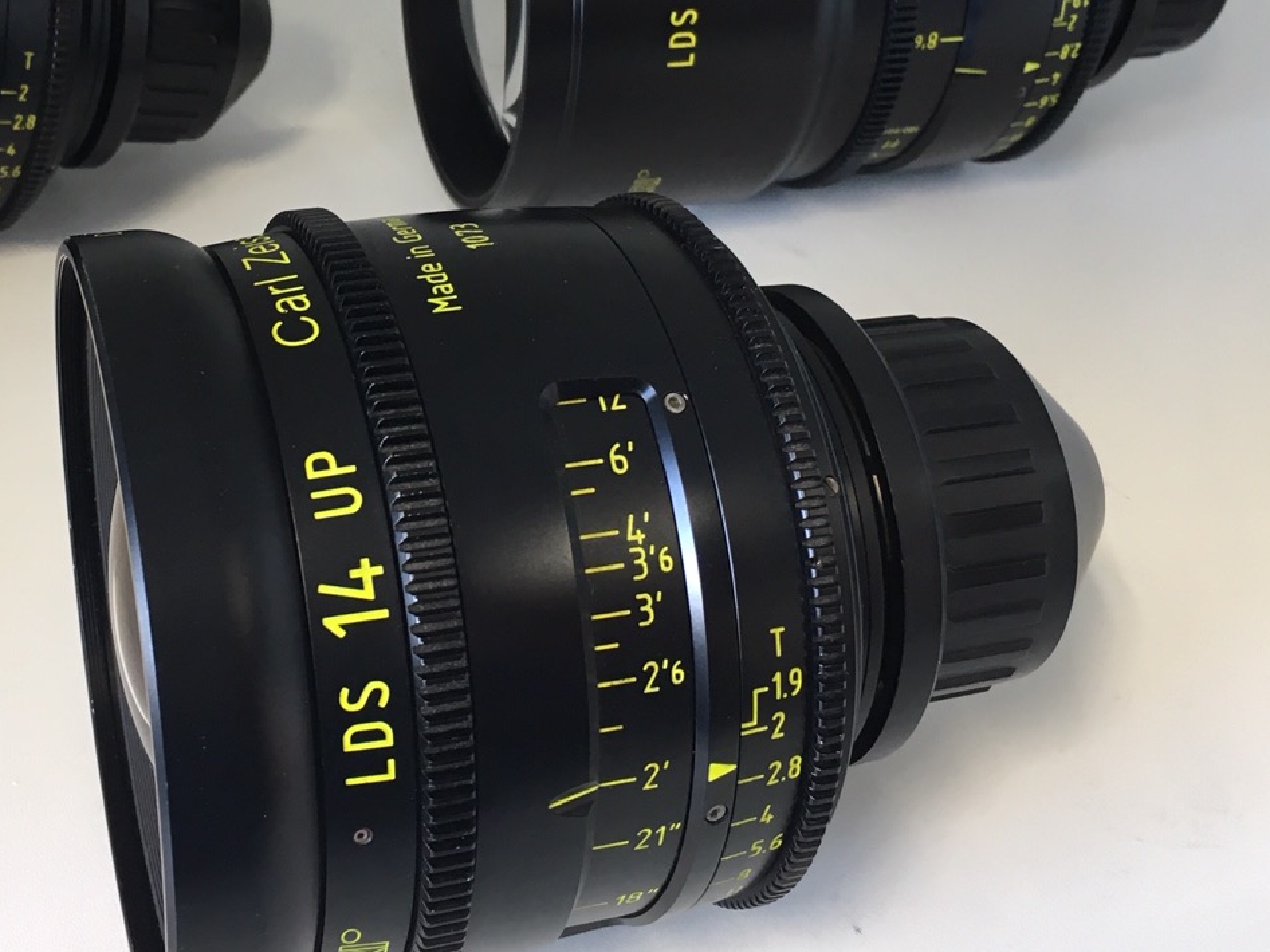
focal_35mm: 49
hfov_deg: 38.4
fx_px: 1797
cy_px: 303
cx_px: 396
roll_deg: -0.4
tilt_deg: -33.1
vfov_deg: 29.4
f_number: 2.2
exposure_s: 1/33
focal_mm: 4.15
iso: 64
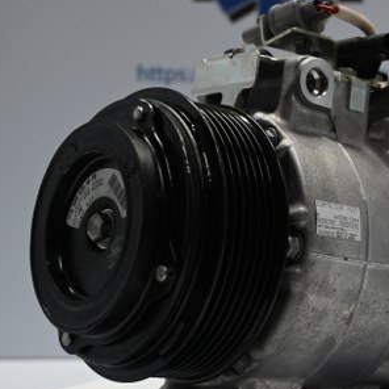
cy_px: 218
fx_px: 1035
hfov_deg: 21.0
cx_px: 311
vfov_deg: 21.3
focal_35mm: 81
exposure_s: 1/50
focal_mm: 31.5
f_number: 5
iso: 450
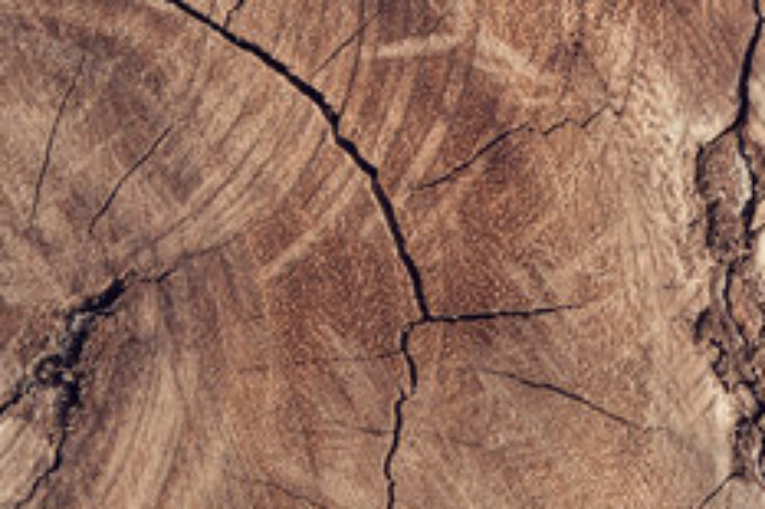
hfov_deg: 9.8
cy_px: 85
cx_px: 992
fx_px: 4374
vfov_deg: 6.6
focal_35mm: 206
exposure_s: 1/200
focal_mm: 60
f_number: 11
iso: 200
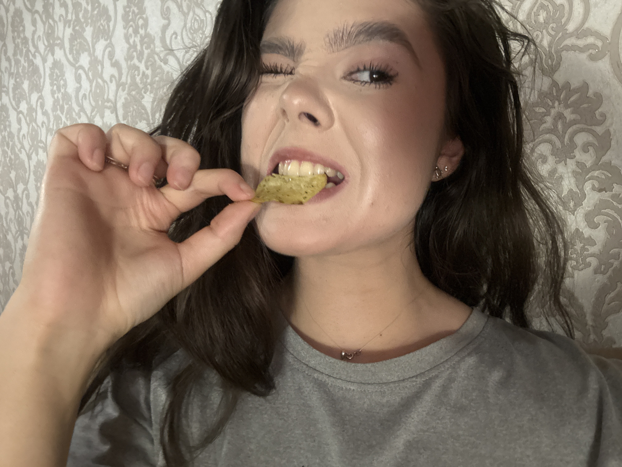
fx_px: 413
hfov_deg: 73.9
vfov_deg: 58.9
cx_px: 311
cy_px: 234
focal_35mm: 23
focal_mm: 2.69
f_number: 1.9
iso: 320
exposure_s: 1/25
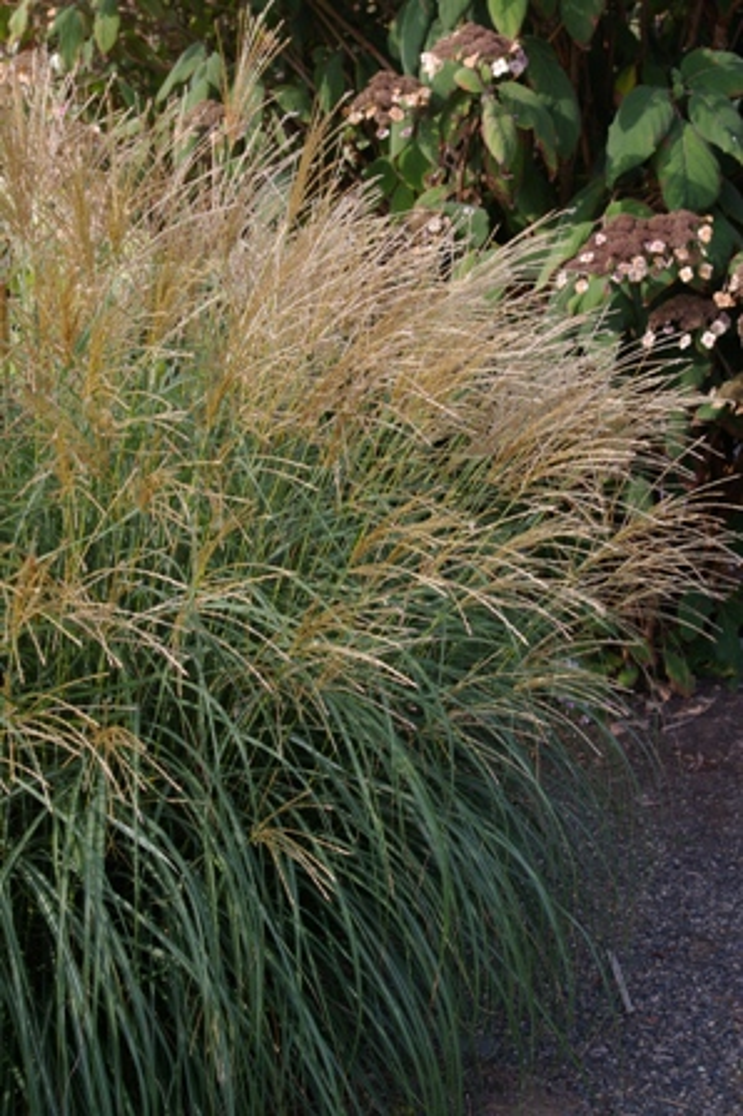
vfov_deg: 33.4
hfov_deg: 22.6
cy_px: 558
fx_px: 1860
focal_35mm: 60
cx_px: 372
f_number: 9.5
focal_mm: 40
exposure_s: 1/125
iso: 200
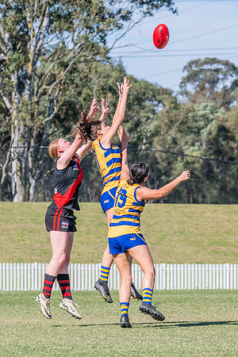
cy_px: 171
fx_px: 3826
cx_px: 92
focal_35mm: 386
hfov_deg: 3.6
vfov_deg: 5.3
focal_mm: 210
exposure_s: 1/1250
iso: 800
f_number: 11
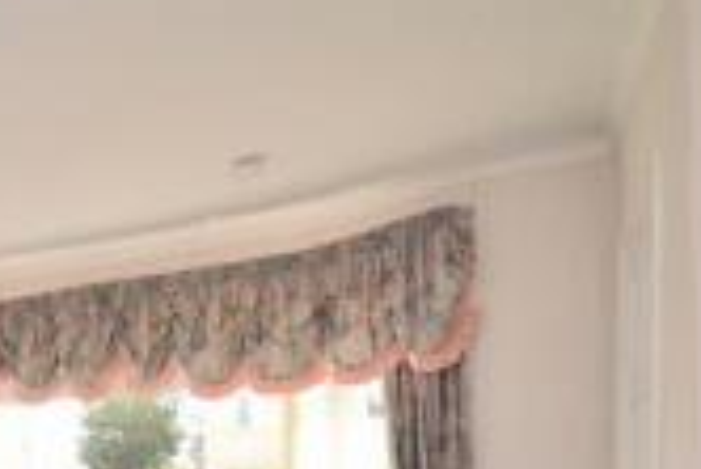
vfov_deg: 28.4
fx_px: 838
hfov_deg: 34.0
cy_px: 513
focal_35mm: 43
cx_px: -190
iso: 800
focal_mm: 10
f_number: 11
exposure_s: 1/100
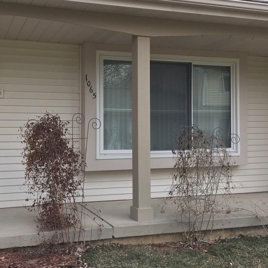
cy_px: 125
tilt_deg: +1.5
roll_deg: +0.4
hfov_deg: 38.6
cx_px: 83
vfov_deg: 39.2
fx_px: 377
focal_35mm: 43
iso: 32
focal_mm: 4.15
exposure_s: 1/581
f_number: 2.2
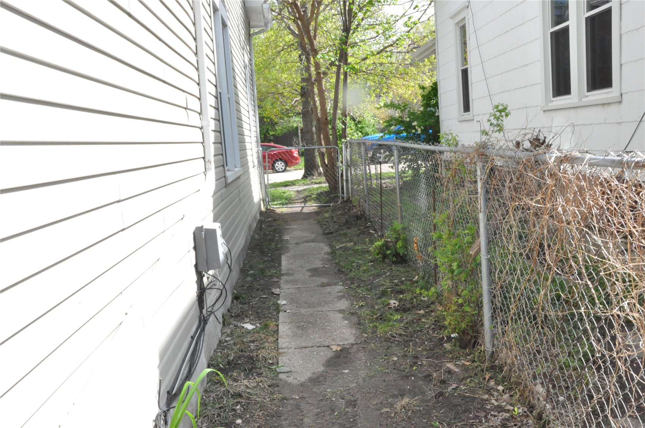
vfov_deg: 36.8
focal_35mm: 36
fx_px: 644
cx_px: 322
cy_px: 214
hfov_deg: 53.2
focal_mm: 24
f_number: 25
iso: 3200
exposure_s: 1/200
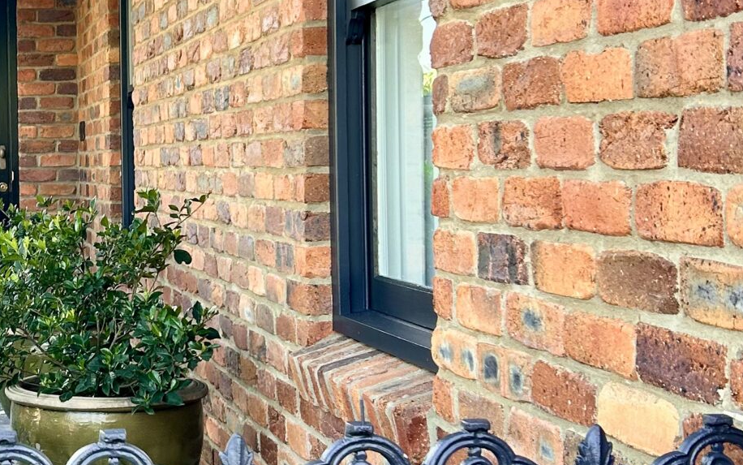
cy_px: 175
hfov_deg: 25.6
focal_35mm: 77
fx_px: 1560
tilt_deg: +0.3
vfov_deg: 16.9
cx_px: 15
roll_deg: +1.3
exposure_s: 1/127
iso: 32
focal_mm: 5.7
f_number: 1.5
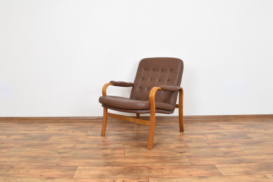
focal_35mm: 27
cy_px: 91
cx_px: 136
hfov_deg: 67.4
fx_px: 205
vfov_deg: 47.9
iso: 100
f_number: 22
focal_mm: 18
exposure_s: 5
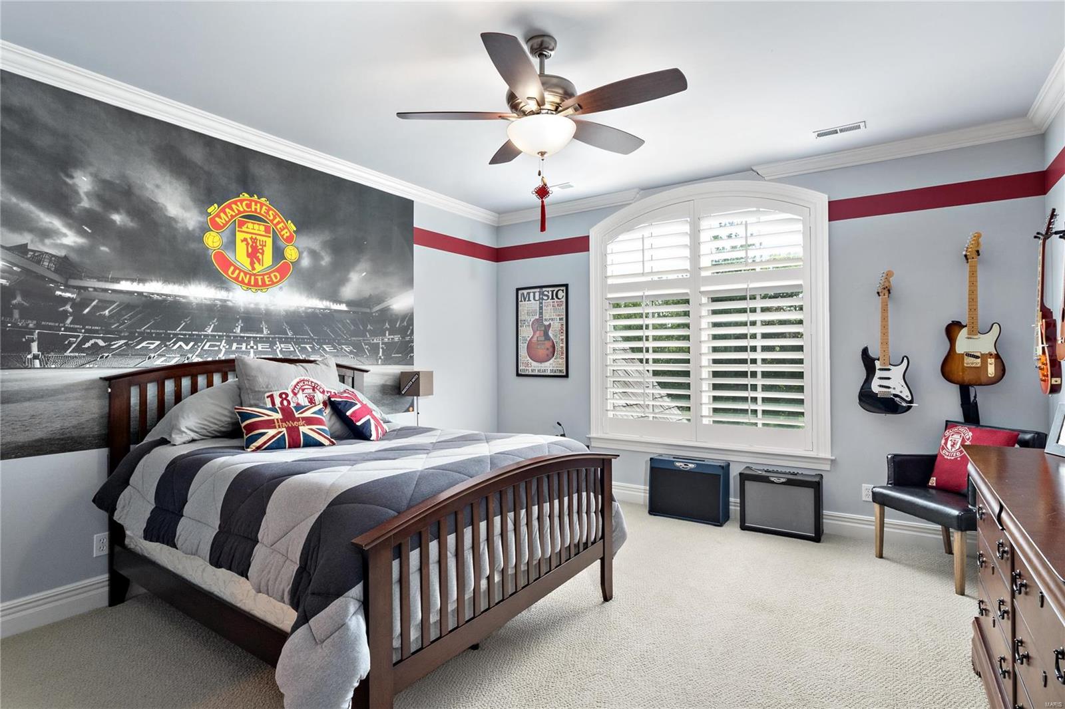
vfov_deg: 67.4
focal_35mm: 18
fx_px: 532
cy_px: 354
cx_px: 532
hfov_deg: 90.0
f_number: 8
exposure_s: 1/5
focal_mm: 9
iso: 400
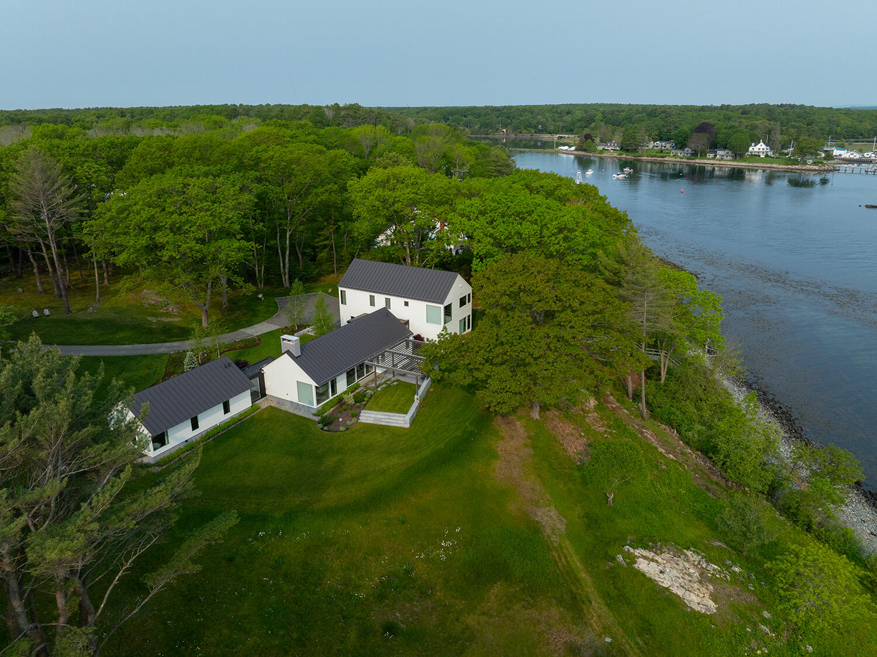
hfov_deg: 71.6
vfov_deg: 56.8
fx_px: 608
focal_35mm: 24
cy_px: 328
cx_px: 438
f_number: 5.6
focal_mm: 12.29
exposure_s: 1/30
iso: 200
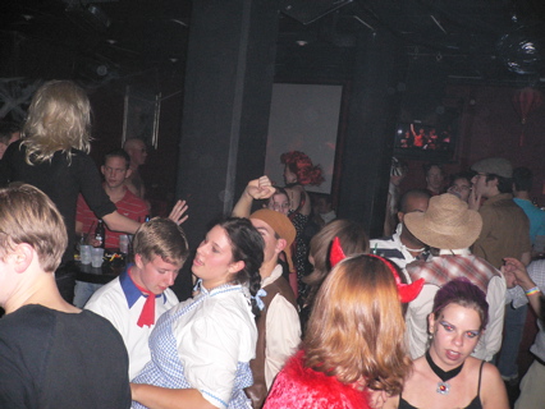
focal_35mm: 35
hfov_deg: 52.6
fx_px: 551
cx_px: 272
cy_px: 204
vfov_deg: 40.7
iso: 300
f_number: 2.8
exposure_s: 1/60
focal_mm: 5.8
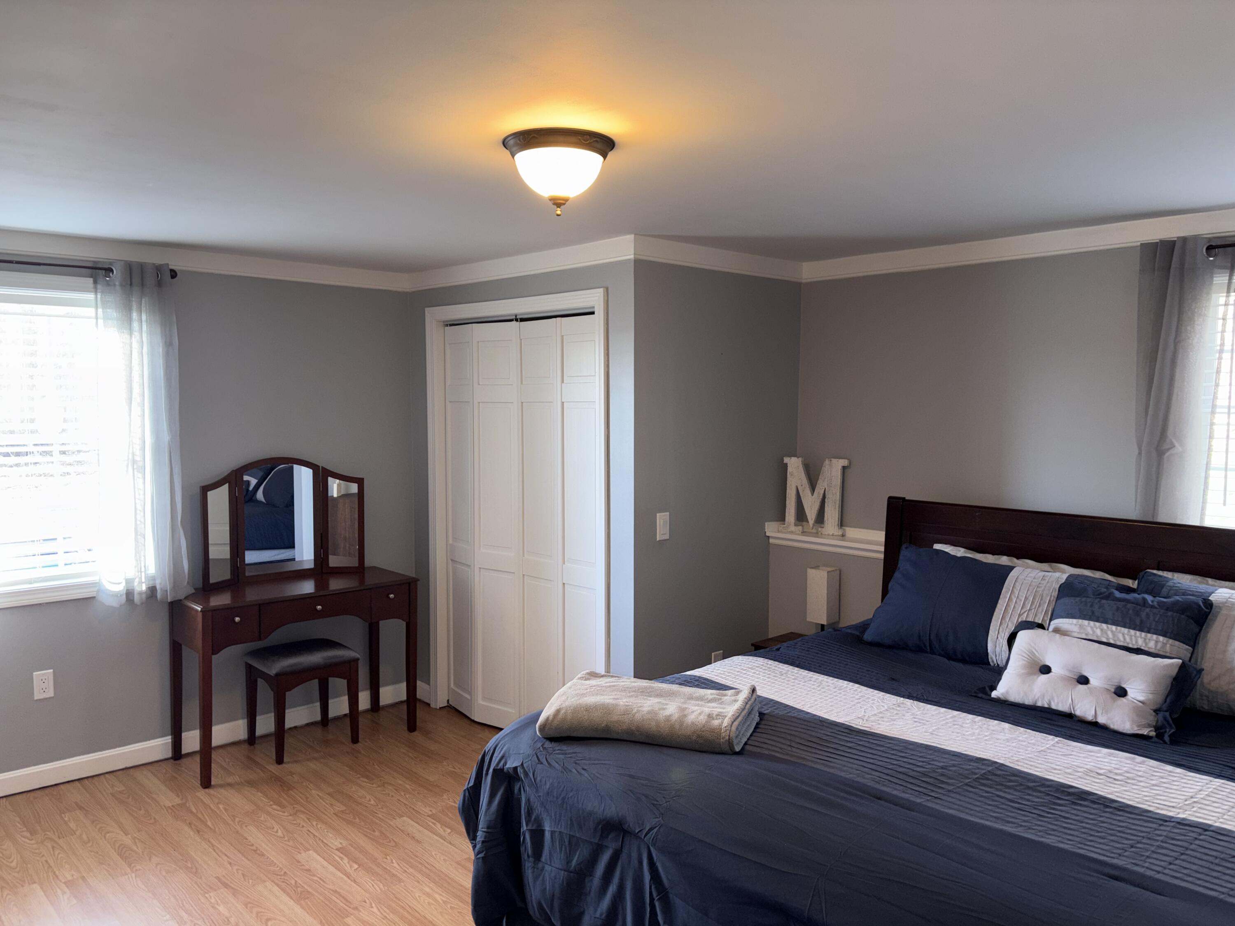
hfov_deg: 67.3
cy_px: 463
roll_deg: -0.2
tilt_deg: -4.0
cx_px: 618
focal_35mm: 26
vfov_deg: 53.1
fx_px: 928
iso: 50
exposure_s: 1/19
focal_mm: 5.96
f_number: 1.6
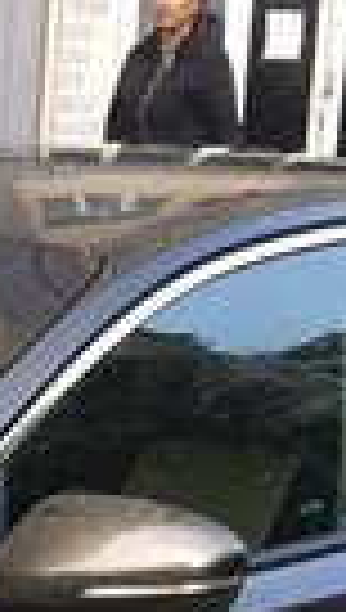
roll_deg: -1.2
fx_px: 2483
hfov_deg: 7.5
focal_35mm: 153
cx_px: -445
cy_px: 956
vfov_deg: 13.2
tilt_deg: -18.6
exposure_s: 1/100
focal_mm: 4.15
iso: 40
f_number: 2.2
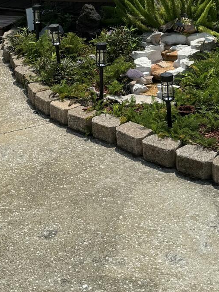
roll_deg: -0.3
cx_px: 112
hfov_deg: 20.7
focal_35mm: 71
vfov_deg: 24.6
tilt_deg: -4.7
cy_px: -63
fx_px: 599
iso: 80
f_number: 1.78
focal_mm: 6.76
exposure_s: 1/10309
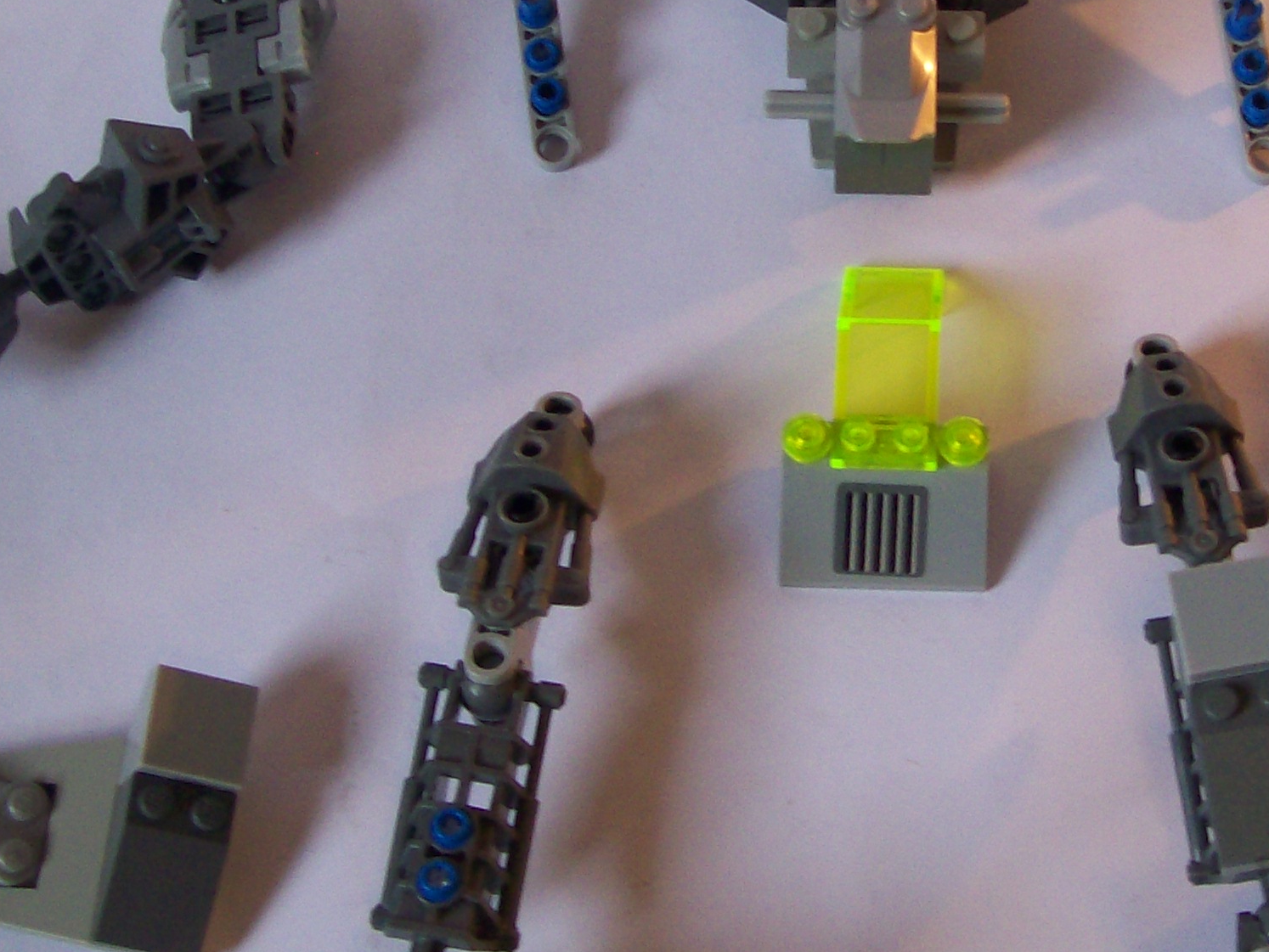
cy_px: 295
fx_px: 2713
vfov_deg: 19.8
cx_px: 894
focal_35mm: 74
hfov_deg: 26.1
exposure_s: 1/32
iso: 100
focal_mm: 6
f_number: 2.7
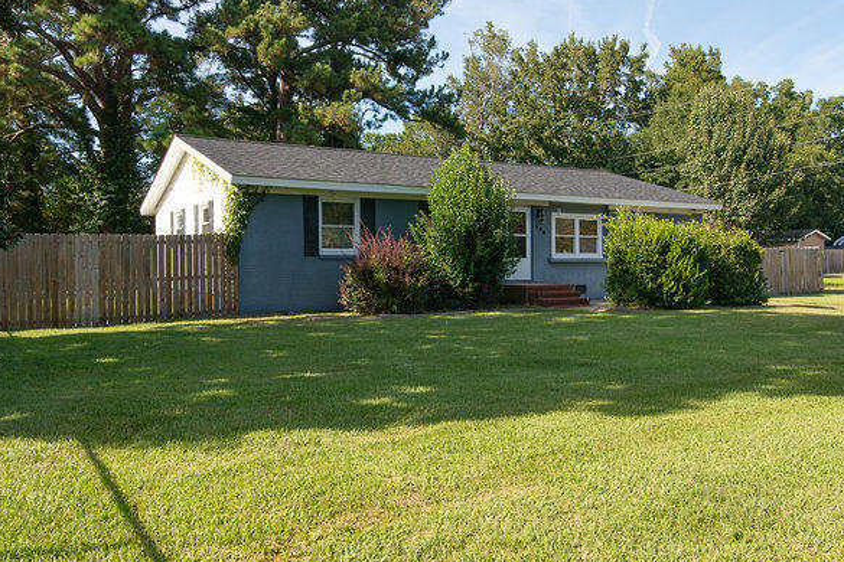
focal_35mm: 28
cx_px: 359
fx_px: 656
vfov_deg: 46.4
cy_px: 257
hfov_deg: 65.1
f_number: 7.1
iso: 320
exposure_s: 1/640
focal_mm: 16
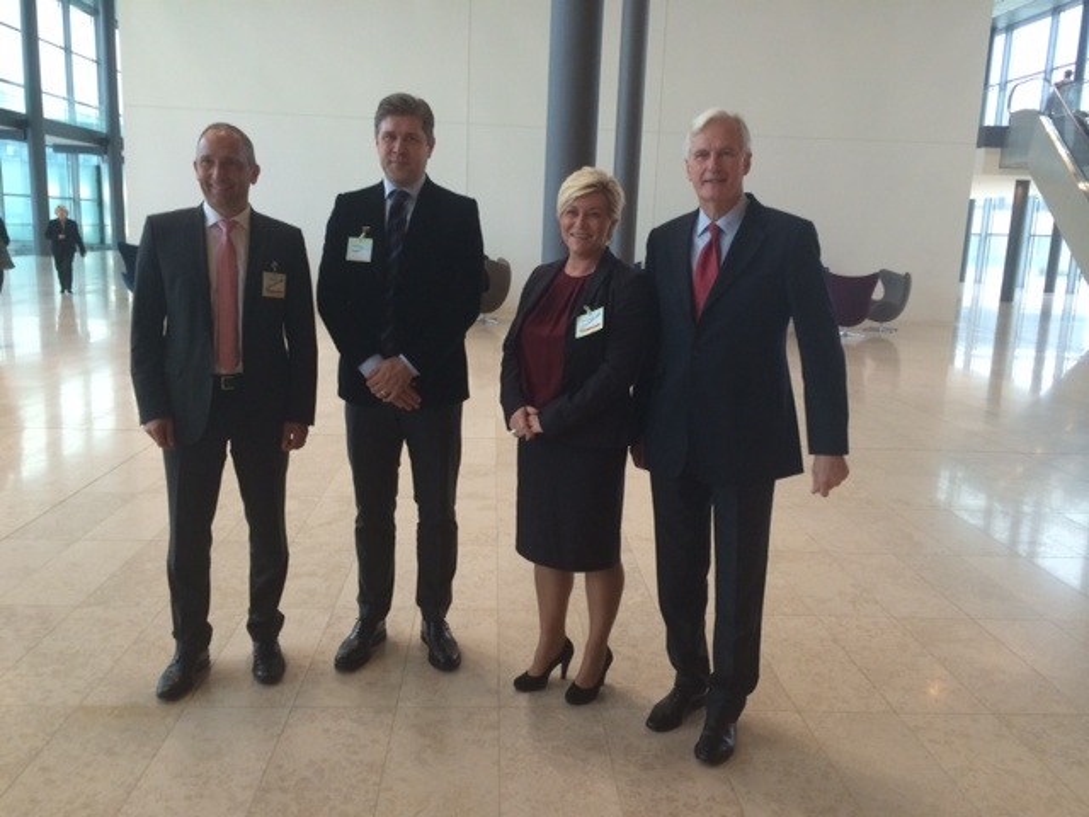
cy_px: 408
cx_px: 544
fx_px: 944
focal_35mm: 30
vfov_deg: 46.8
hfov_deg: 60.0
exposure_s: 1/30
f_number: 2.2
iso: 125
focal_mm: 4.12
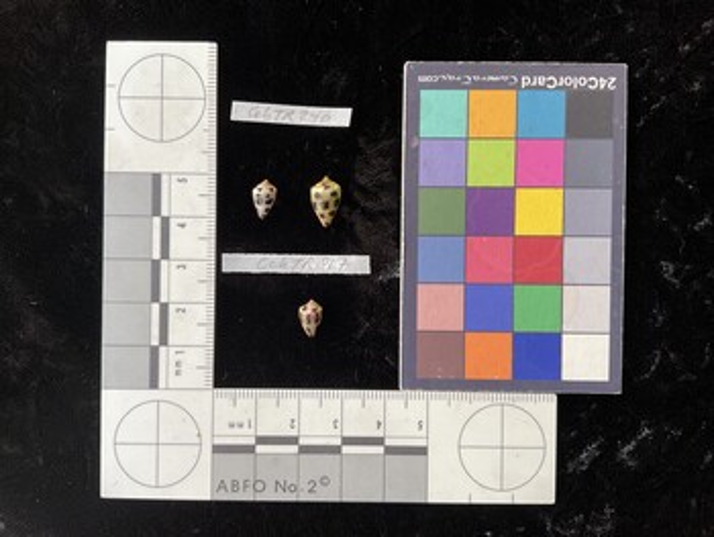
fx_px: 599
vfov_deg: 48.3
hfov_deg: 61.6
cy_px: 268
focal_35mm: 29
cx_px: 357
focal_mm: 3
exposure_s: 1/120
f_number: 1.8
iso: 64
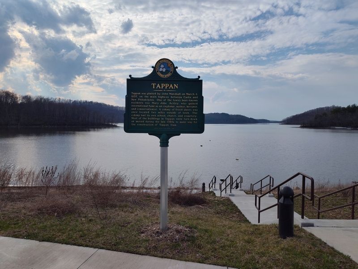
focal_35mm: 23
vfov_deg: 58.9
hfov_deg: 73.9
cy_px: 134
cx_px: 179
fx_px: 238
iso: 100
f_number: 1.8
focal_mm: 5.56
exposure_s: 1/3349
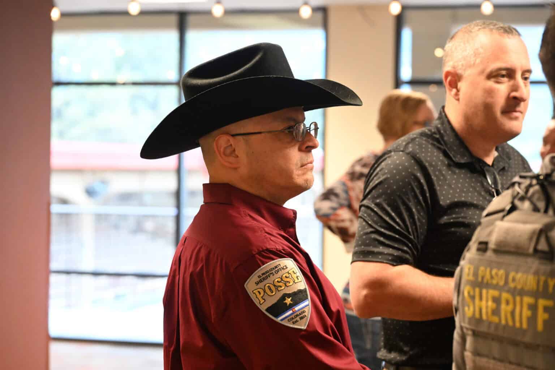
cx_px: 278
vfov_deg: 13.6
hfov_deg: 20.2
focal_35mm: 101
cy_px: 185
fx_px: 1557
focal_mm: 101
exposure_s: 1/50
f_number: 5.6
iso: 5000
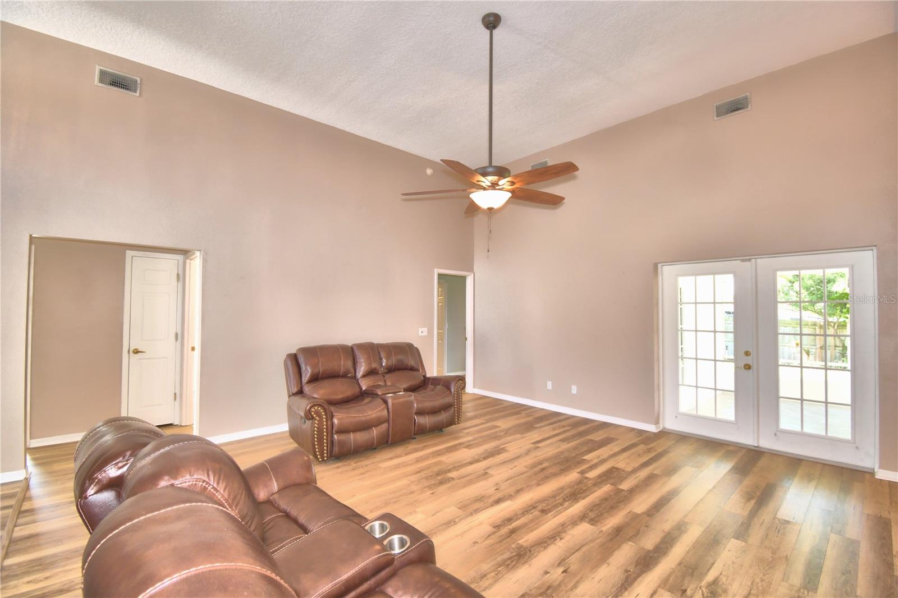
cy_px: 299
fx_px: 374
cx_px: 449
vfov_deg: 77.3
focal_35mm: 15
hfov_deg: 100.4
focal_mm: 10
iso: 250
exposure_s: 1/30
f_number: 4.5
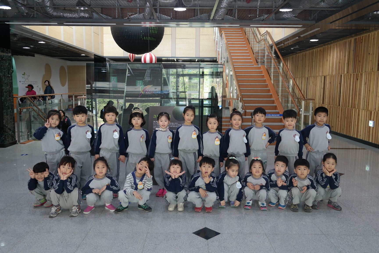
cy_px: 126
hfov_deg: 61.9
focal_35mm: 30
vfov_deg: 43.6
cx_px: 190
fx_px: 316
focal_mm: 20
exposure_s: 1/40
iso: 400
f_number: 3.5
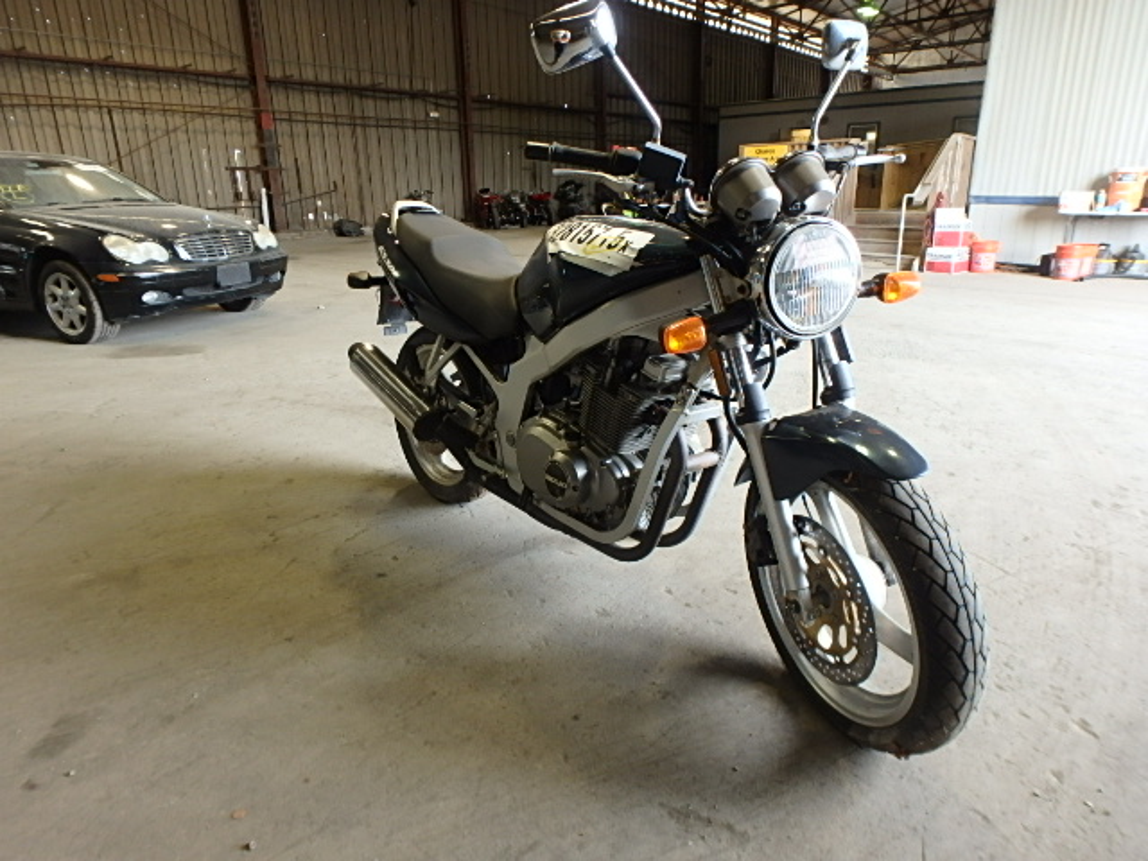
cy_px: 430
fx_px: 696
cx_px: 574
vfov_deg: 63.4
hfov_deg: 79.0
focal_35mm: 21
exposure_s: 1/30
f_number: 3.5
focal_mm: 3.7
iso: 200
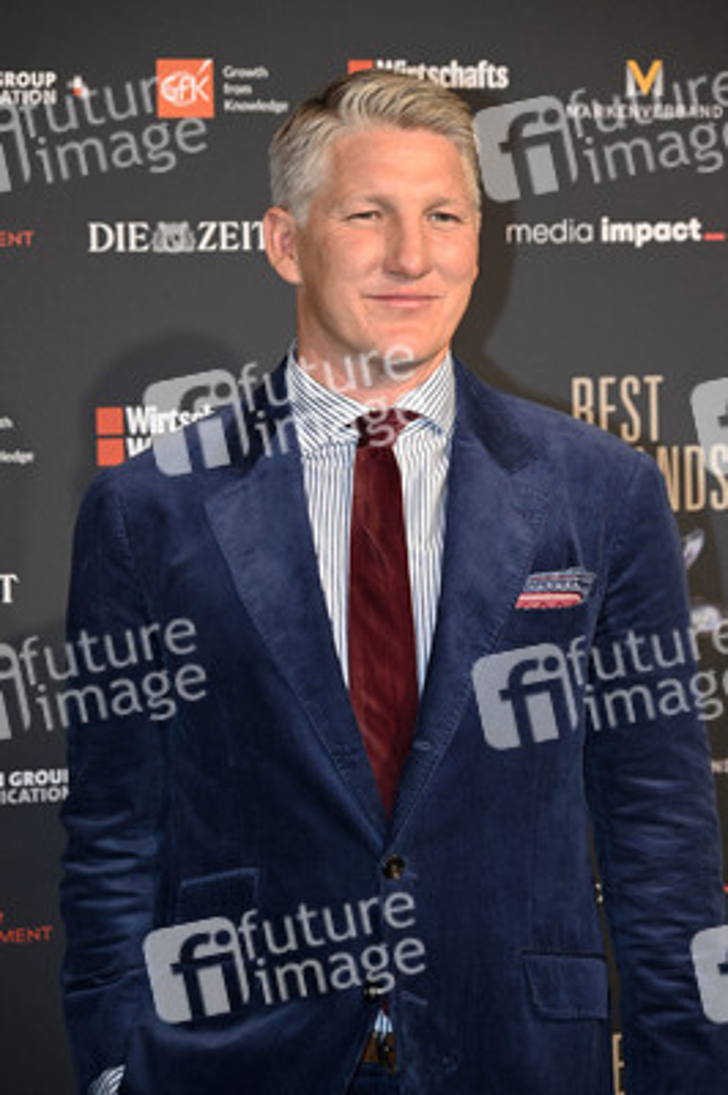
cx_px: 364
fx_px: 3494
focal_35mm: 115
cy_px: 548
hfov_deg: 11.9
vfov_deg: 17.8
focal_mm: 115
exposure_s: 1/160
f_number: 6.3
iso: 1000
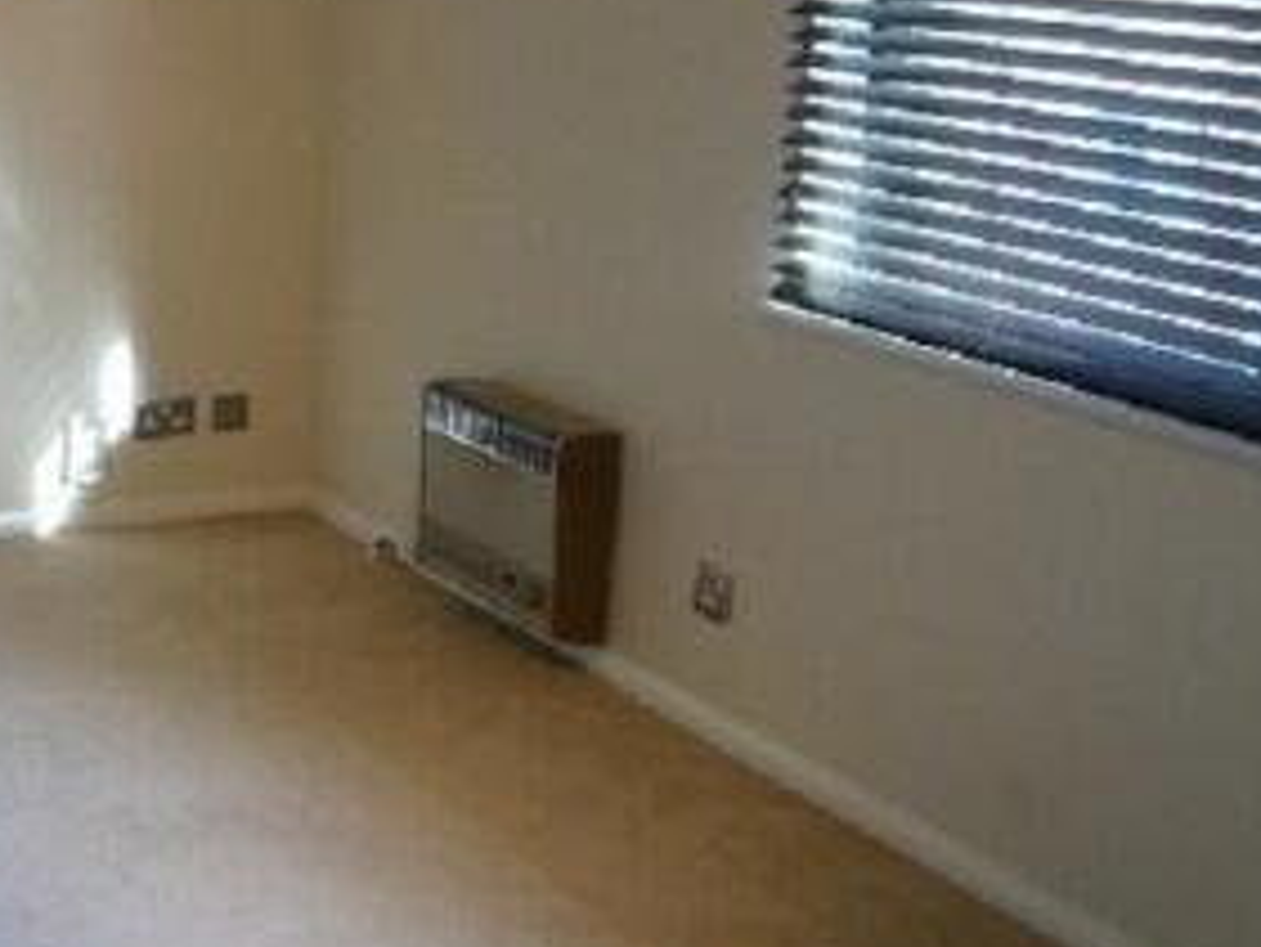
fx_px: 2114
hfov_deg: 31.5
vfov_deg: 25.0
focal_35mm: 58
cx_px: 101
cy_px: 267
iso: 160
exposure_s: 1/30
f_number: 2.8
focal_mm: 4.6
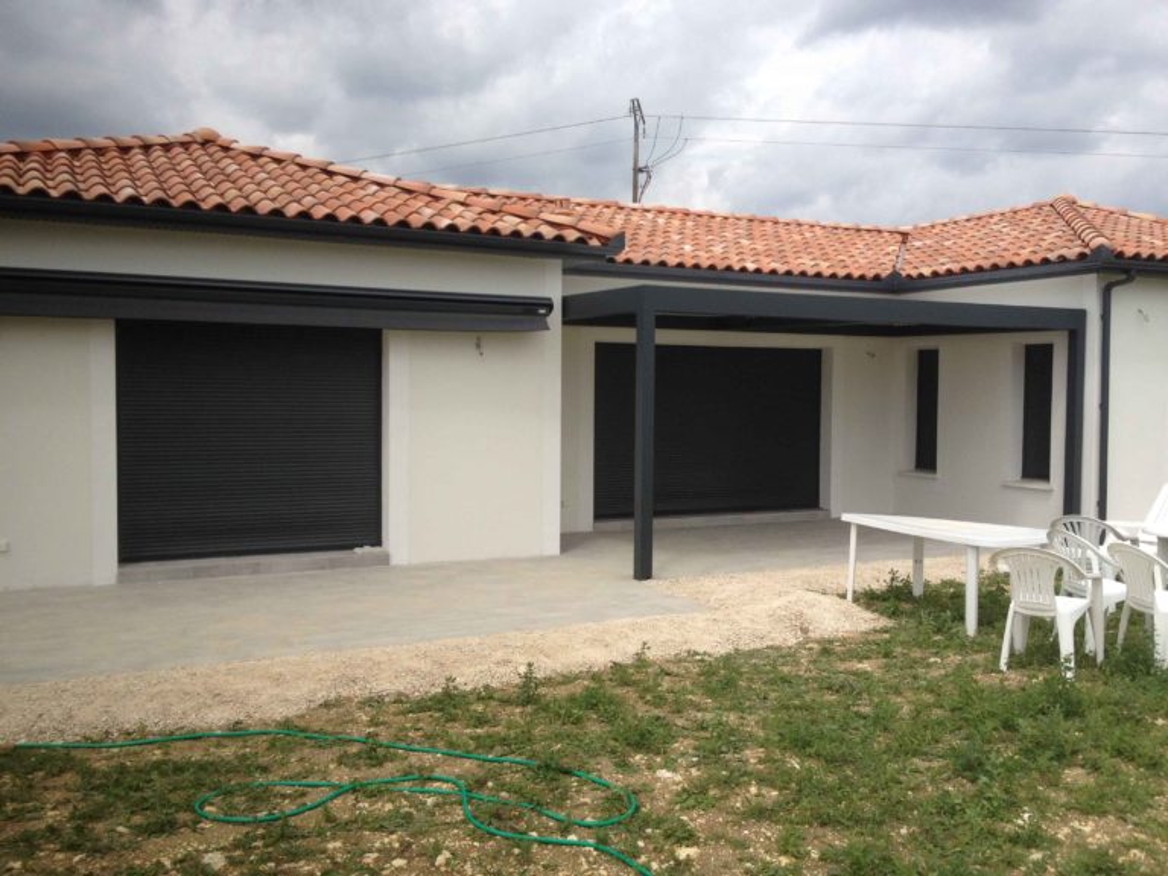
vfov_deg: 40.7
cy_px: 438
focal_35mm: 35
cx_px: 584
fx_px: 1181
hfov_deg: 52.6
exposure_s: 1/1783
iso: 50
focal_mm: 4.28
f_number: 2.4
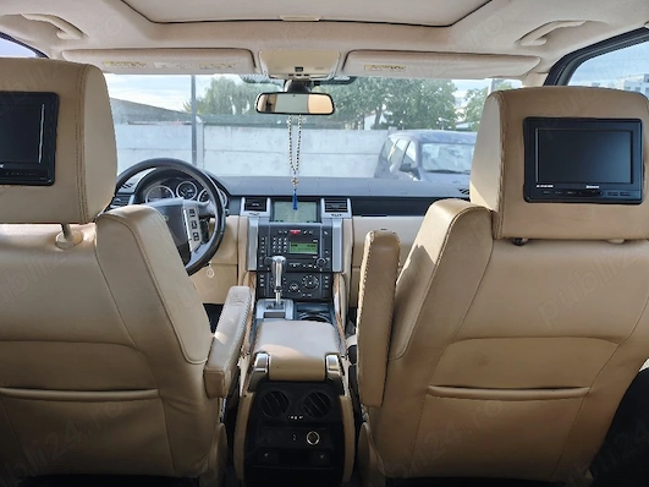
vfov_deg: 52.9
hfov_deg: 67.1
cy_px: 269
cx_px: 284
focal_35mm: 26
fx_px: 487
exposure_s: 1/50.3
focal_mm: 6.06
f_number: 1.7
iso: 500
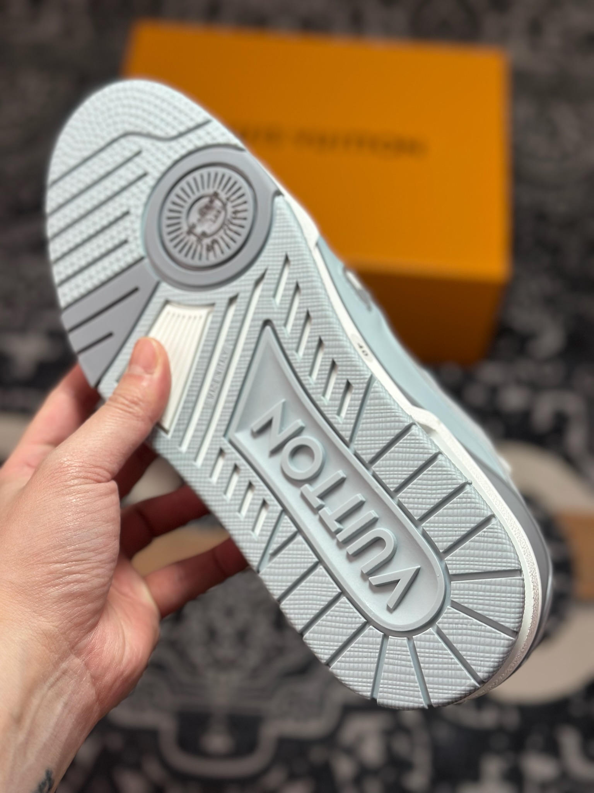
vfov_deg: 39.7
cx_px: 297
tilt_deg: -57.6
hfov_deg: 30.3
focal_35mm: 48
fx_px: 1098
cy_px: 396
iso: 80
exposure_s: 1/1414
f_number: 1.78
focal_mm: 6.86
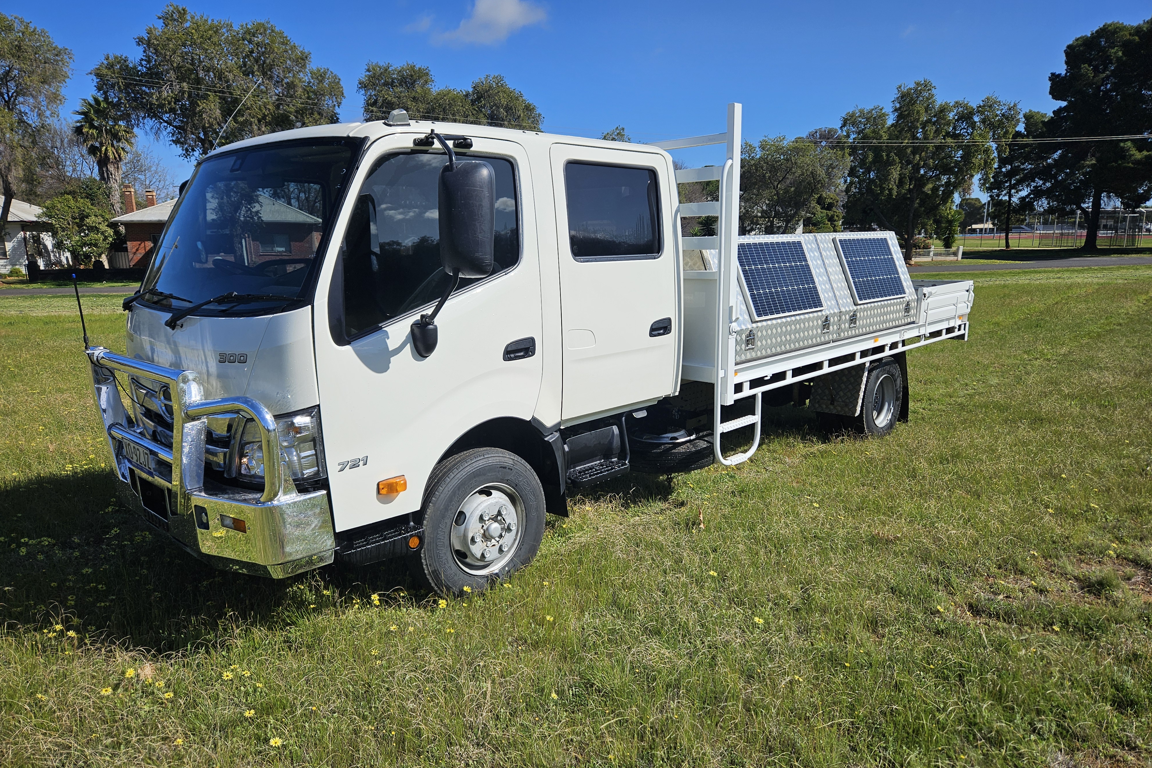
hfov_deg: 73.7
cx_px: 575
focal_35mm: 24
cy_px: 404
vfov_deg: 53.1
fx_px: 768
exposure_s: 1/3427
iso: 25
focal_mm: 5.4
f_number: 1.8
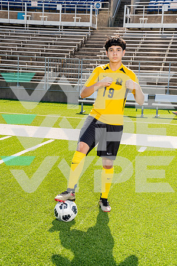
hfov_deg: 19.7
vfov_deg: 29.2
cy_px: 133
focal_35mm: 69
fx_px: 509
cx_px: 88
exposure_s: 1/250
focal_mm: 69
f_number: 10
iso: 320
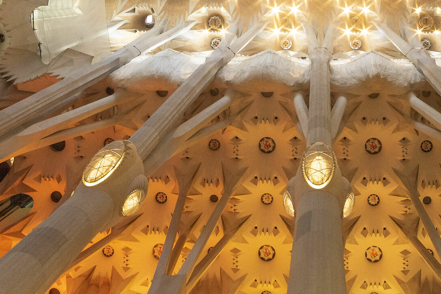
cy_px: -17
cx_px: 315
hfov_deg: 58.0
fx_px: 380
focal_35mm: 31
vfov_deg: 36.8
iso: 1000
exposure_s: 1/30
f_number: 10
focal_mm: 14
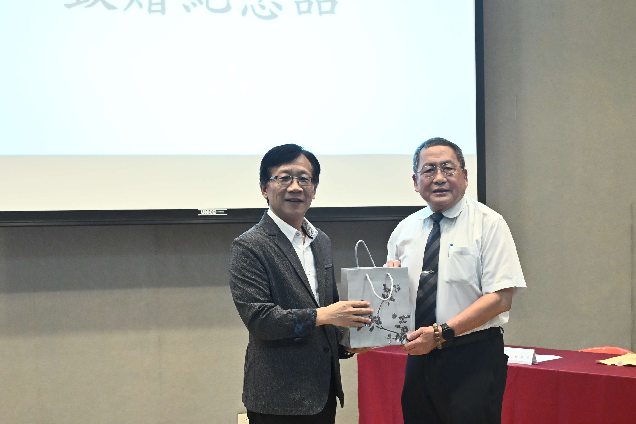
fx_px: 919
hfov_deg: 38.0
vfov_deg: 25.9
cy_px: 282
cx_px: 384
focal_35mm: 52
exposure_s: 1/160
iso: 3200
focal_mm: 29
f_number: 4
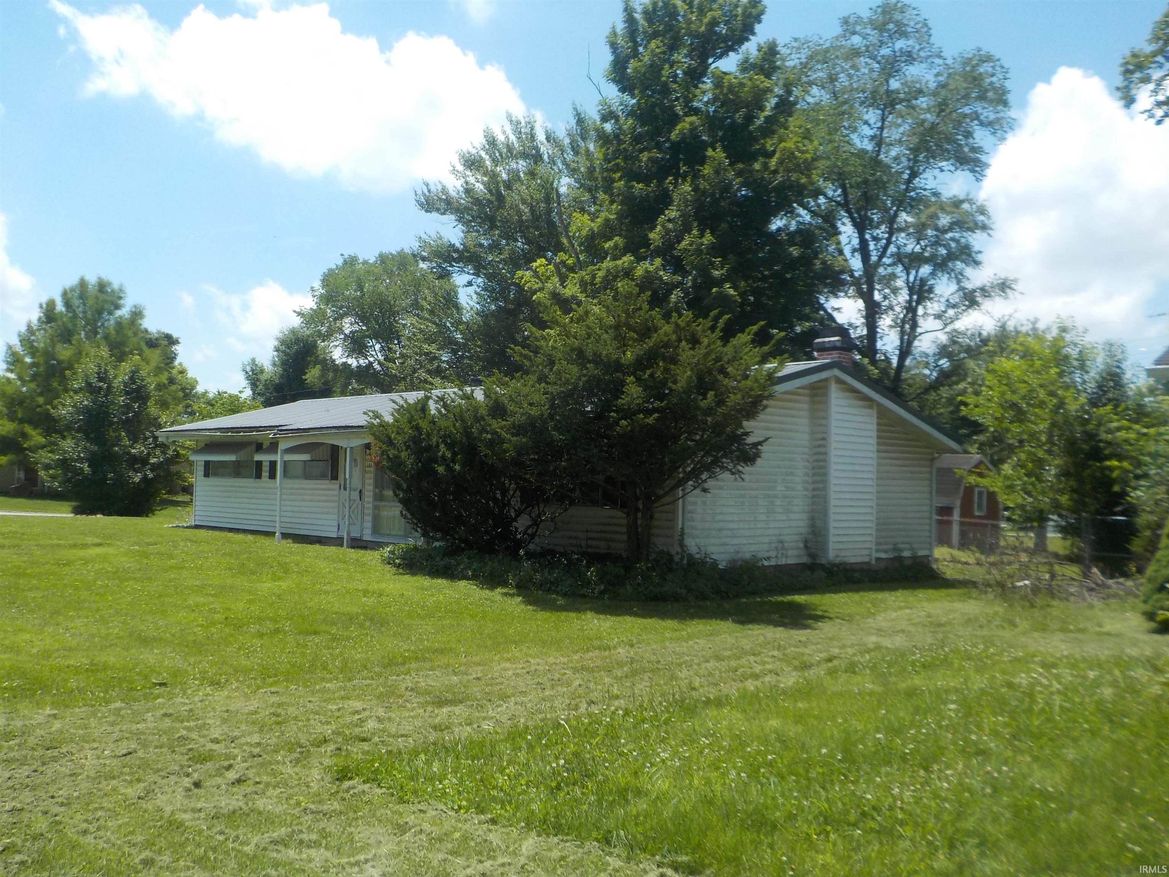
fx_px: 1013
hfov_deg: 60.0
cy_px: 438
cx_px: 584
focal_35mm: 30
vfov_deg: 46.8
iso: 125
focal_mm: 4.1
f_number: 3.3
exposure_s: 1/1000
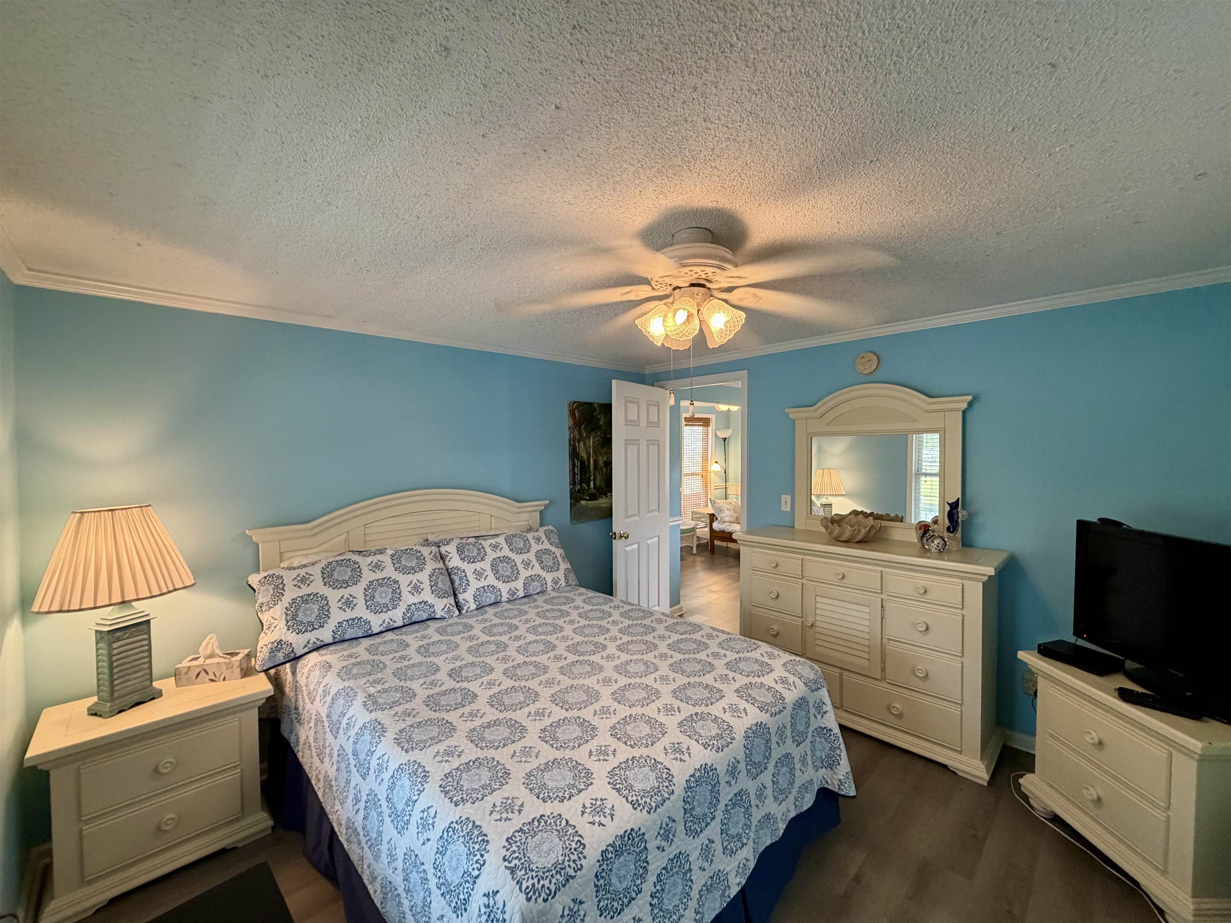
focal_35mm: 14
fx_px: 498
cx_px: 616
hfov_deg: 102.1
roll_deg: +0.7
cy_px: 462
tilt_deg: -2.2
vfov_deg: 85.7
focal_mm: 2.22
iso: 320
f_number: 2.2
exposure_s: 1/60
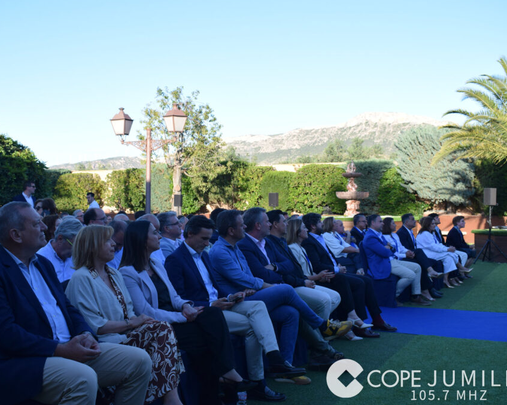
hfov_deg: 43.3
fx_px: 639
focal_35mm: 43
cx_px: 230
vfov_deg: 35.2
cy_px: 201
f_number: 8
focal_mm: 25
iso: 280
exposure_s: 1/250
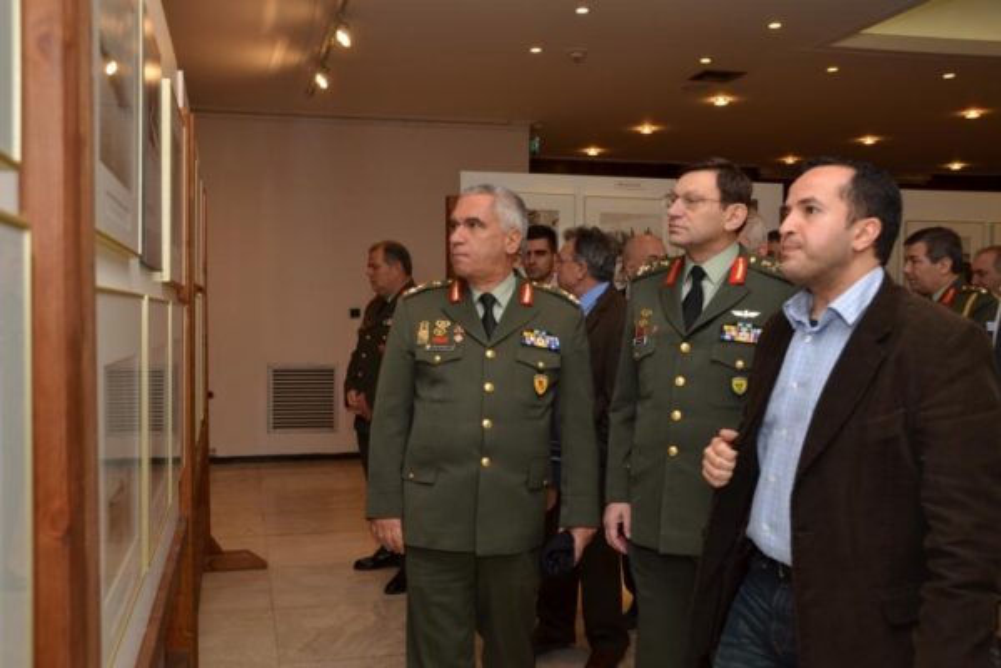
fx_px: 1001
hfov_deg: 53.1
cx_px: 500
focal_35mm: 36
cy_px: 334
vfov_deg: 36.9
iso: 250
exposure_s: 1/60
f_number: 5
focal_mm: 24
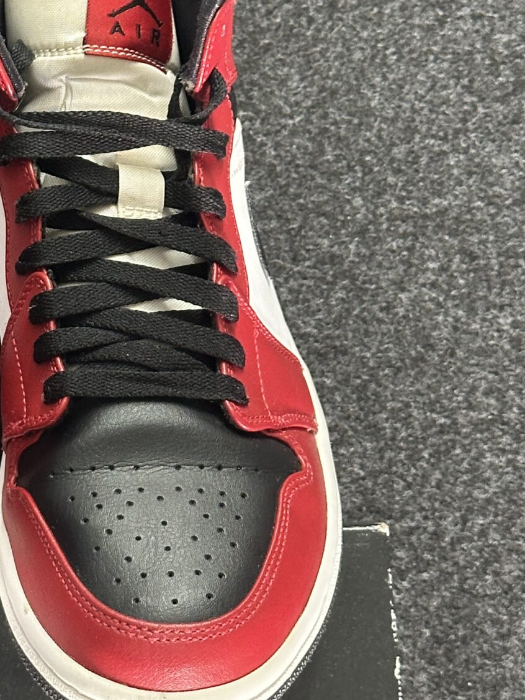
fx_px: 2203
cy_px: 283
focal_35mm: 109
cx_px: -40
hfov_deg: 13.3
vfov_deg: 18.0
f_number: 1.78
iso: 400
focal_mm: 6.86
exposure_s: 1/33
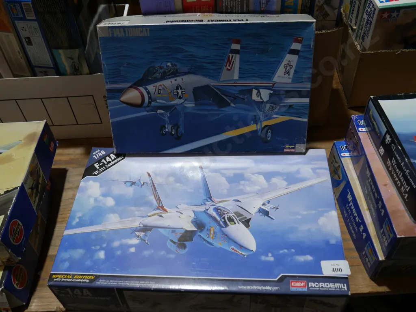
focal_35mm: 36
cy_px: 156
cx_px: 208
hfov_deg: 51.3
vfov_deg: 39.7
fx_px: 433
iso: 200
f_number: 4
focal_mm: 18
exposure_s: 1/100
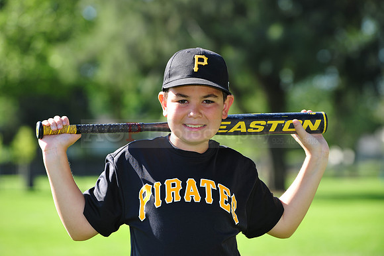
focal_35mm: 155
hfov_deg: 13.3
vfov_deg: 8.8
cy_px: 128
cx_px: 192
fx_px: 1652
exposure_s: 1/400
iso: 200
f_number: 5
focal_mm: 155
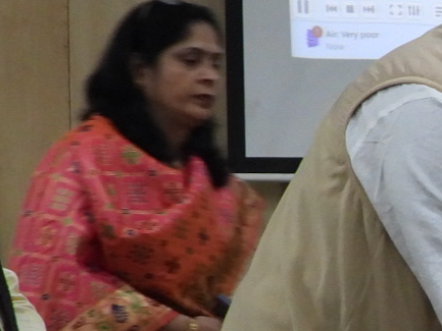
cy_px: 378
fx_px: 2146
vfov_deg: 8.8
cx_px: 861
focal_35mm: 168
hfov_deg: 10.8
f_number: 3.2
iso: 320
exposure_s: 1/30
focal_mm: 5.8
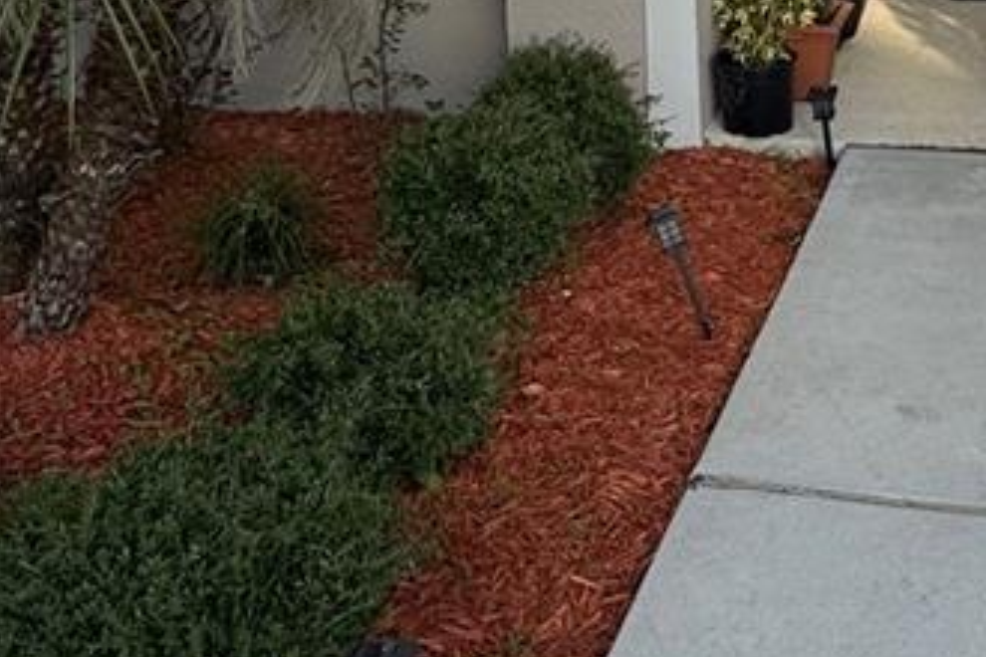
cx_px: 717
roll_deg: +3.3
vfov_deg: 22.4
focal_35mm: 53
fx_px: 1451
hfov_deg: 36.8
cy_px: -233
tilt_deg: -0.8
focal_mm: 2.22
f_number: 2.2
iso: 50
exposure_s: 1/1277
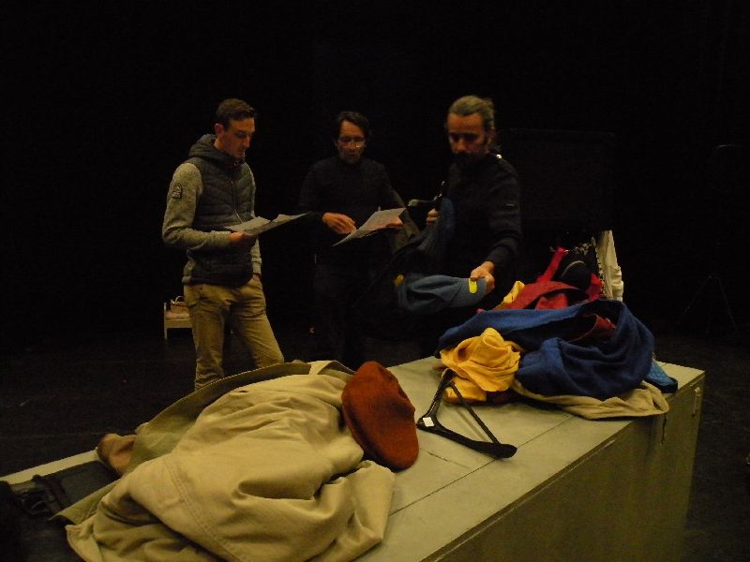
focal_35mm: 27
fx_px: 585
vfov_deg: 51.4
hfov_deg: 65.3
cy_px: 281
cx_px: 375
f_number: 2.8
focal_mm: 4.7
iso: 800
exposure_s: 1/60
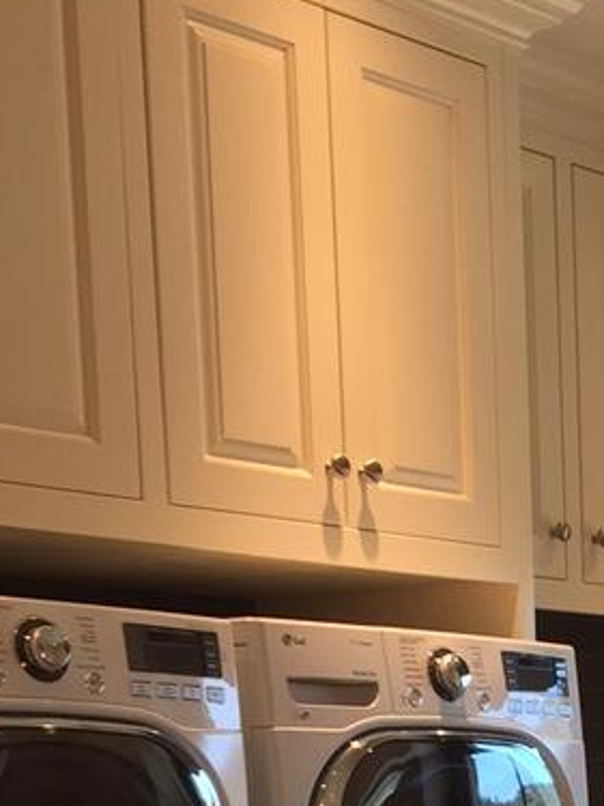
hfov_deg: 14.3
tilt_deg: -6.9
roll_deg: +0.8
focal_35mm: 99
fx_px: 2305
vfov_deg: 18.2
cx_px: 793
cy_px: 1111
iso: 40
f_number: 2.2
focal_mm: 4.15
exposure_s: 1/60
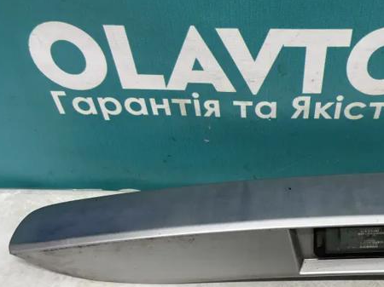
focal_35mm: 37
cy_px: 187
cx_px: 264
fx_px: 410
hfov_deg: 49.1
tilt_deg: -46.2
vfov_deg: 38.3
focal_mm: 4.2
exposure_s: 1/100
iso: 100
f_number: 1.6
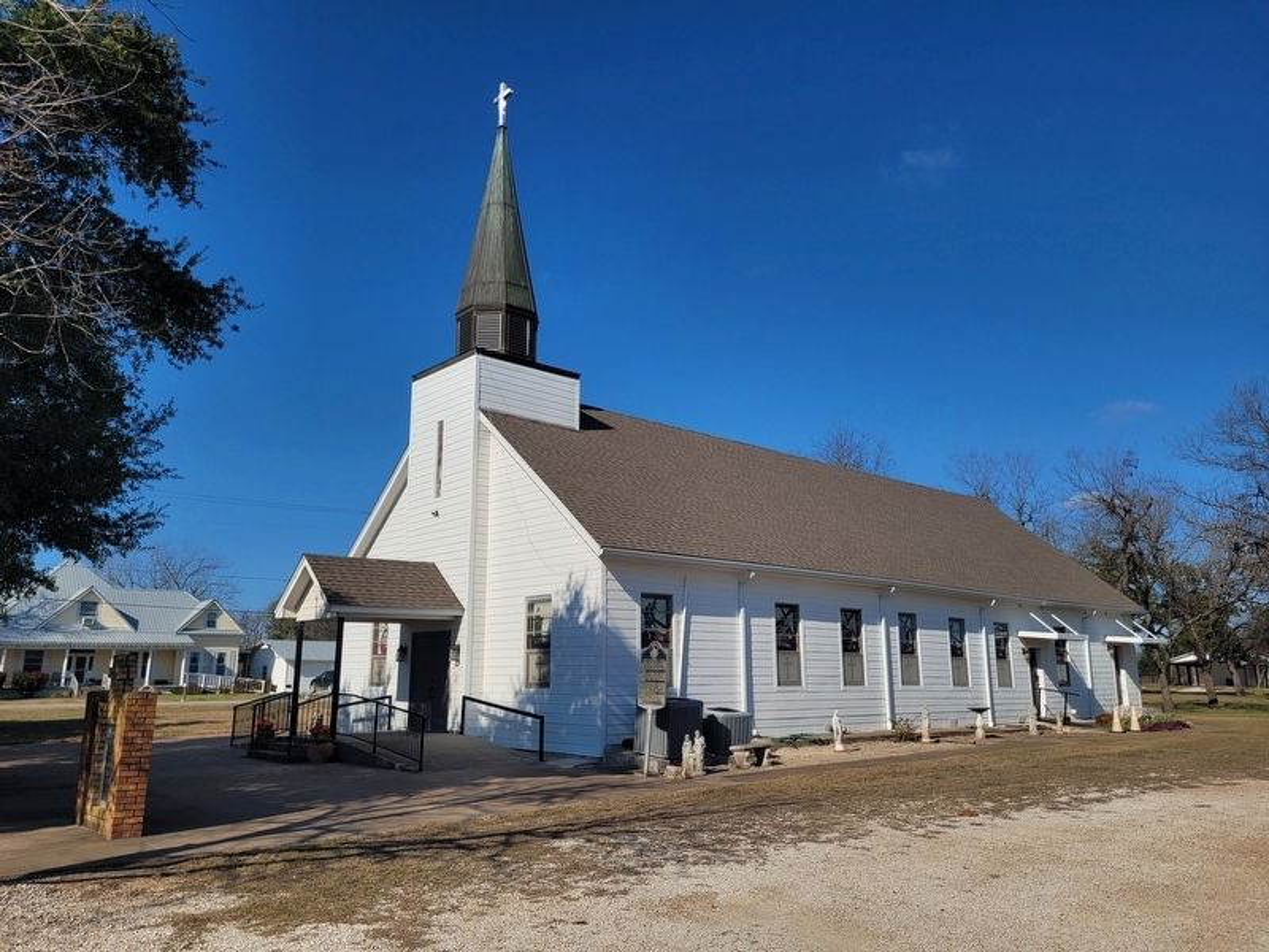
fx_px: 953
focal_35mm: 26
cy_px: 476
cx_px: 634
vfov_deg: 53.1
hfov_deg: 67.3
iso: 40
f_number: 1.8
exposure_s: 1/5922
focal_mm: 5.4
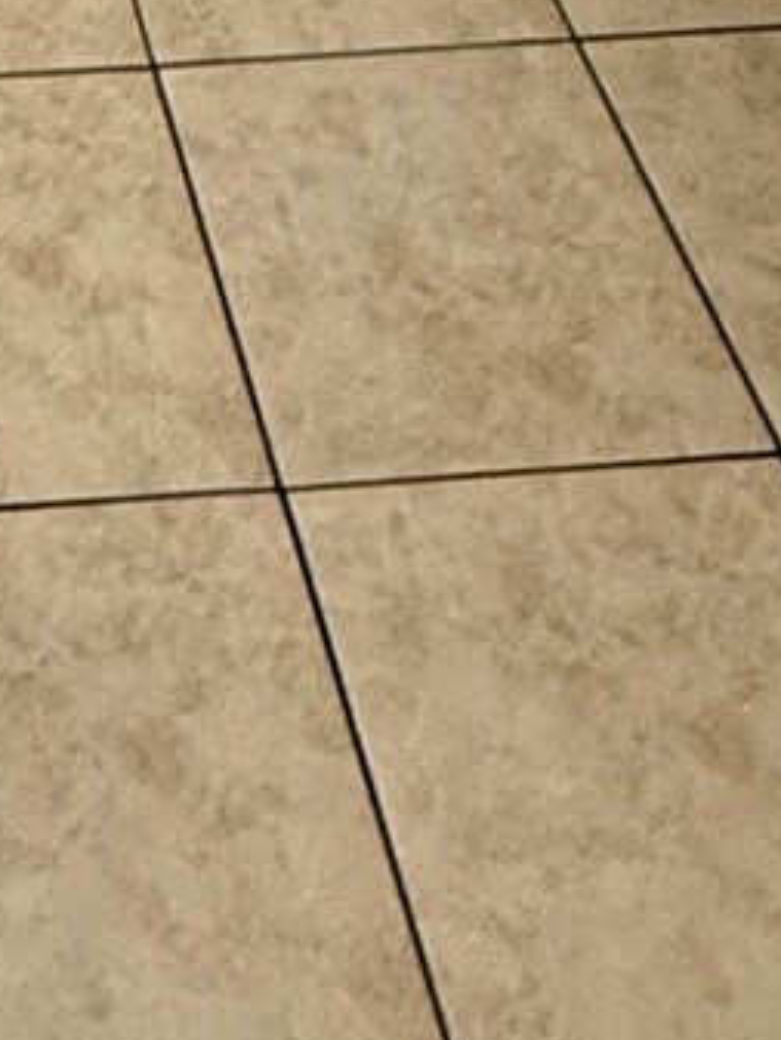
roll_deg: -0.6
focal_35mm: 85
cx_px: -293
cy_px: -1407
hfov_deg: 16.3
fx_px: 2555
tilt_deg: -13.3
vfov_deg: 14.9
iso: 320
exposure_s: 1/60
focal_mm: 2.22
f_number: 2.2
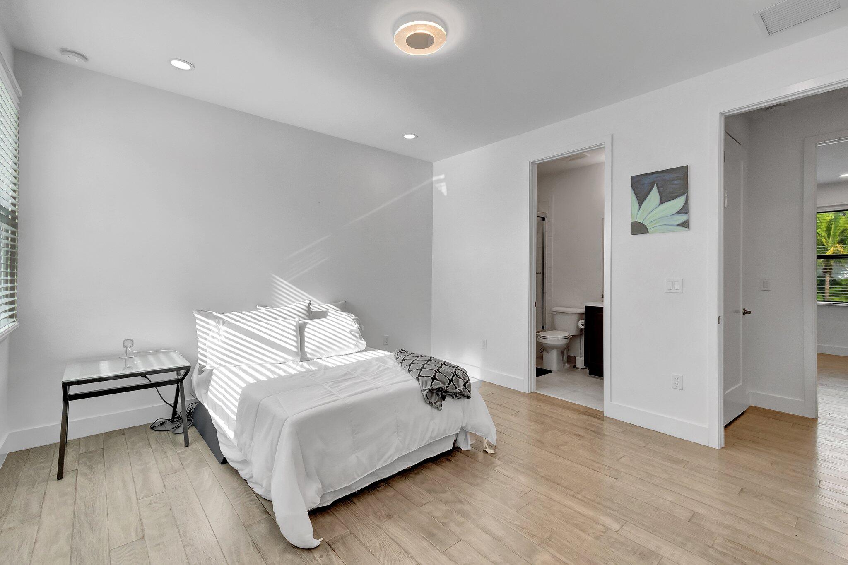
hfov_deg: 100.4
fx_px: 353
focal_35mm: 15
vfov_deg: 77.3
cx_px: 424
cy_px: 282
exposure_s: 1/320
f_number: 8
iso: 1100
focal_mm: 10
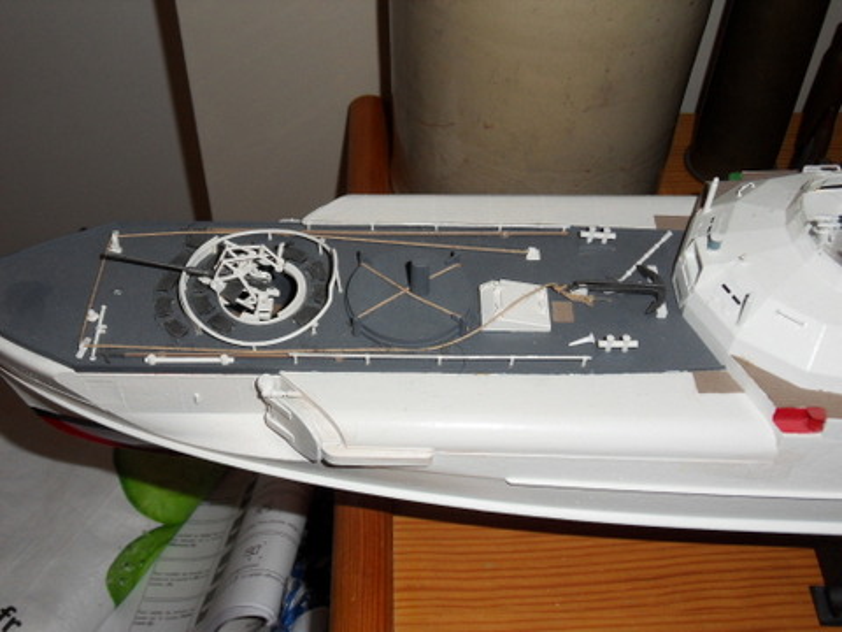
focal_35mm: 42
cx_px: 421
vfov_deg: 34.3
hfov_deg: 44.8
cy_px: 316
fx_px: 1022
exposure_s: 1/45
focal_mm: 7.6
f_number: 4.2
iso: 200
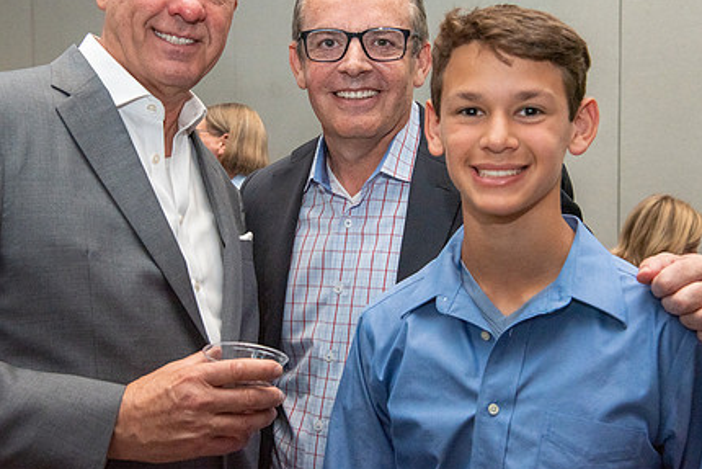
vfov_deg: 25.0
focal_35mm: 54
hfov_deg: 36.9
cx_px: 354
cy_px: 192
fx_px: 1053
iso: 1600
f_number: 5.6
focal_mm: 40
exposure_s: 1/250
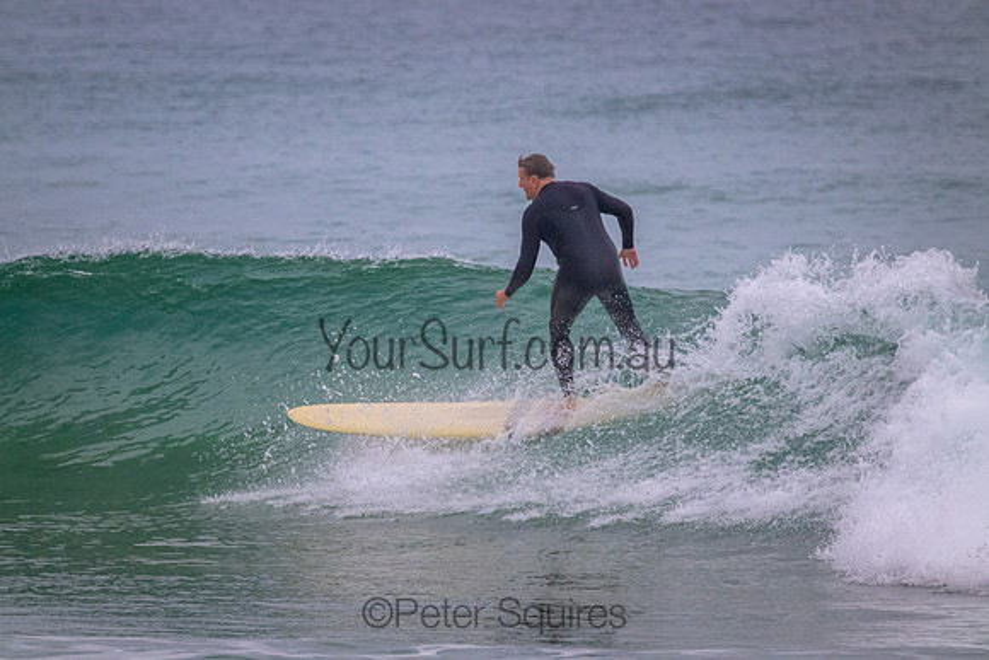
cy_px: 330
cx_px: 494
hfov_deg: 2.6
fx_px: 21982
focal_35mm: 800
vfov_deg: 1.7
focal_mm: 800
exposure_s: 1/800
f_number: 11
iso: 5000
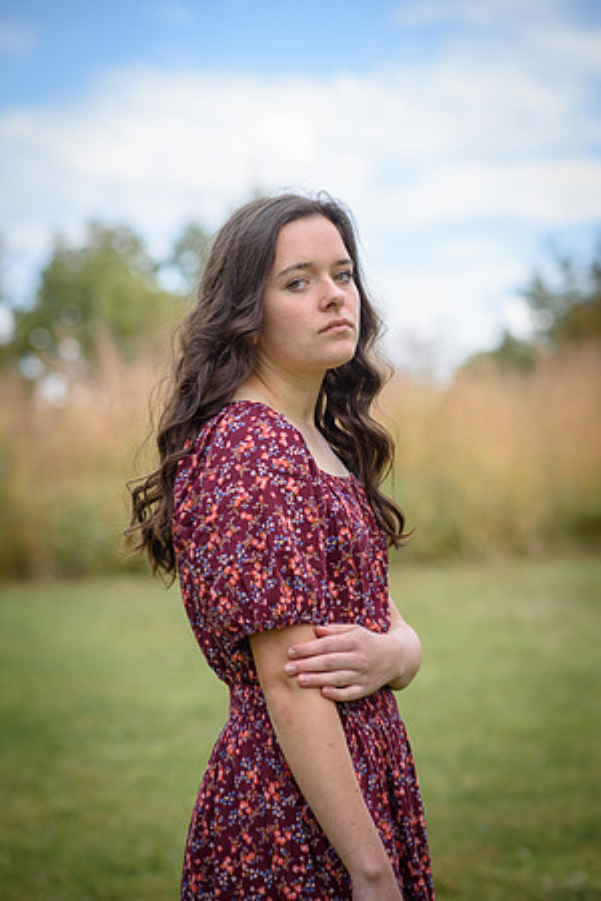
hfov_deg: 16.1
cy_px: 450
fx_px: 2128
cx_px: 300
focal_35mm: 85
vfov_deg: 23.9
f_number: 2.8
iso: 160
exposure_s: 1/1000
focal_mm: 85
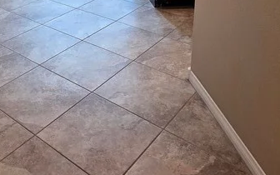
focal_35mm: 42
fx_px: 320
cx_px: 58
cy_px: -36
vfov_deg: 27.0
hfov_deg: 44.9
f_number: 1.9
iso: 125
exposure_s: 1/120
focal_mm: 2.2
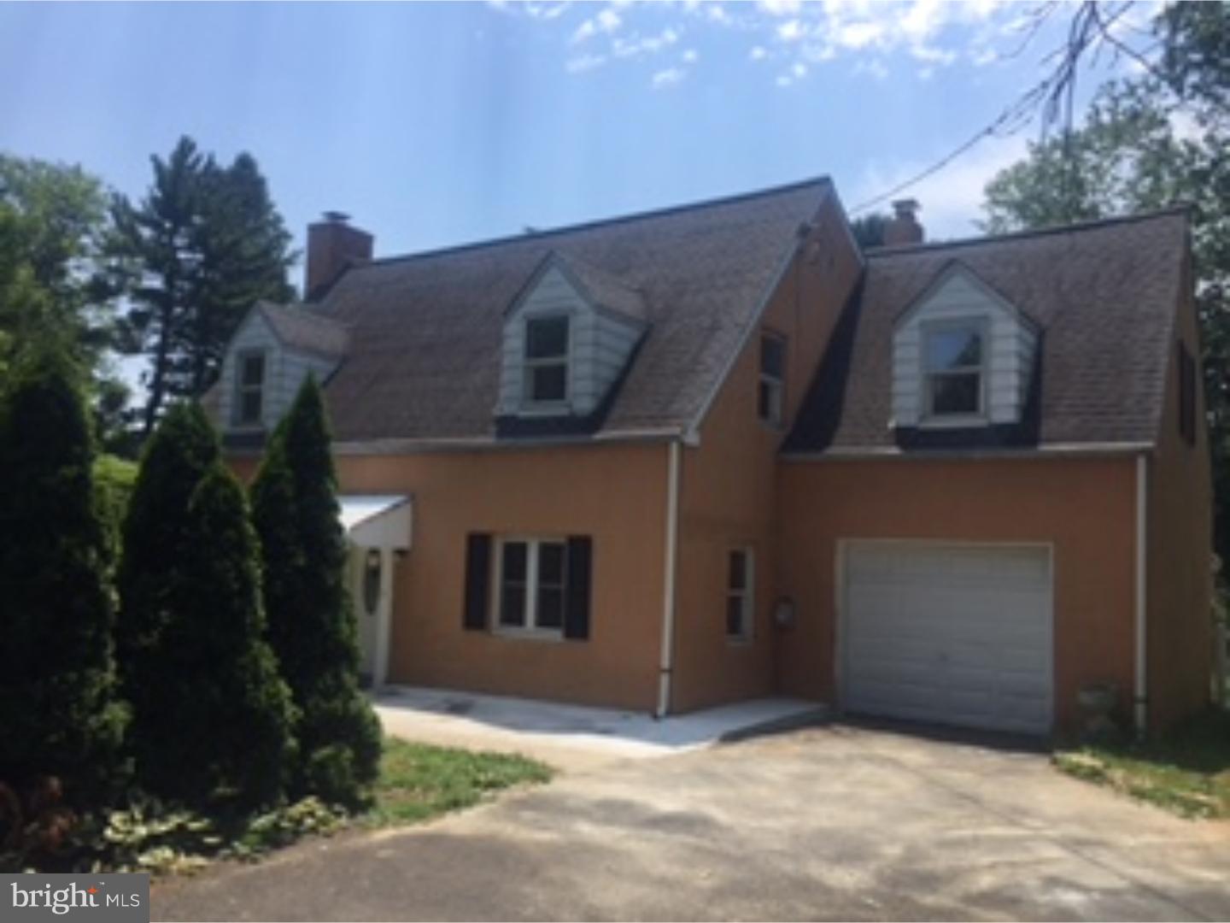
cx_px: 615
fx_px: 1030
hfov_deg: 61.7
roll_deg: -3.0
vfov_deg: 48.2
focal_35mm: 29
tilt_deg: +5.5
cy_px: 462
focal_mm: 4.15
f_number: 2.2
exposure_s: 1/1980
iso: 32
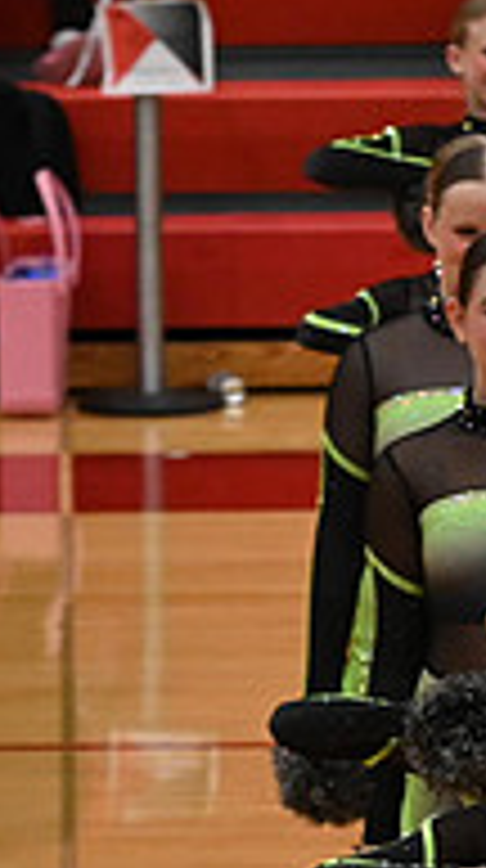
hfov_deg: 2.4
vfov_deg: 4.4
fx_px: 11385
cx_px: 1296
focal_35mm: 495
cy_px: 573
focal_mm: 105
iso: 3200
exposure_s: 1/250
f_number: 4
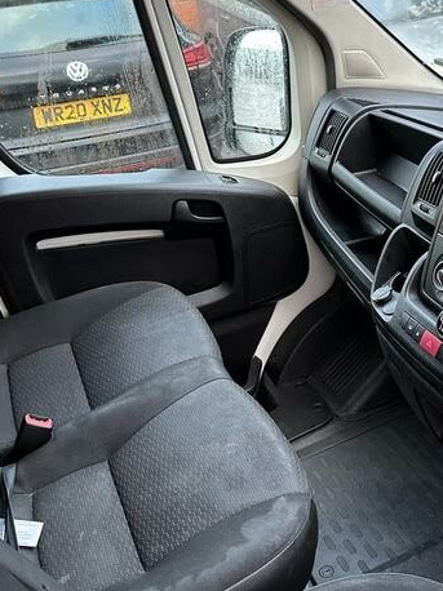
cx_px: 284
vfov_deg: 39.8
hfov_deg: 30.7
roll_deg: +5.6
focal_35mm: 47
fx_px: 803
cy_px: 178
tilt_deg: -18.8
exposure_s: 1/69
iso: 250
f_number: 1.78
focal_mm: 6.86
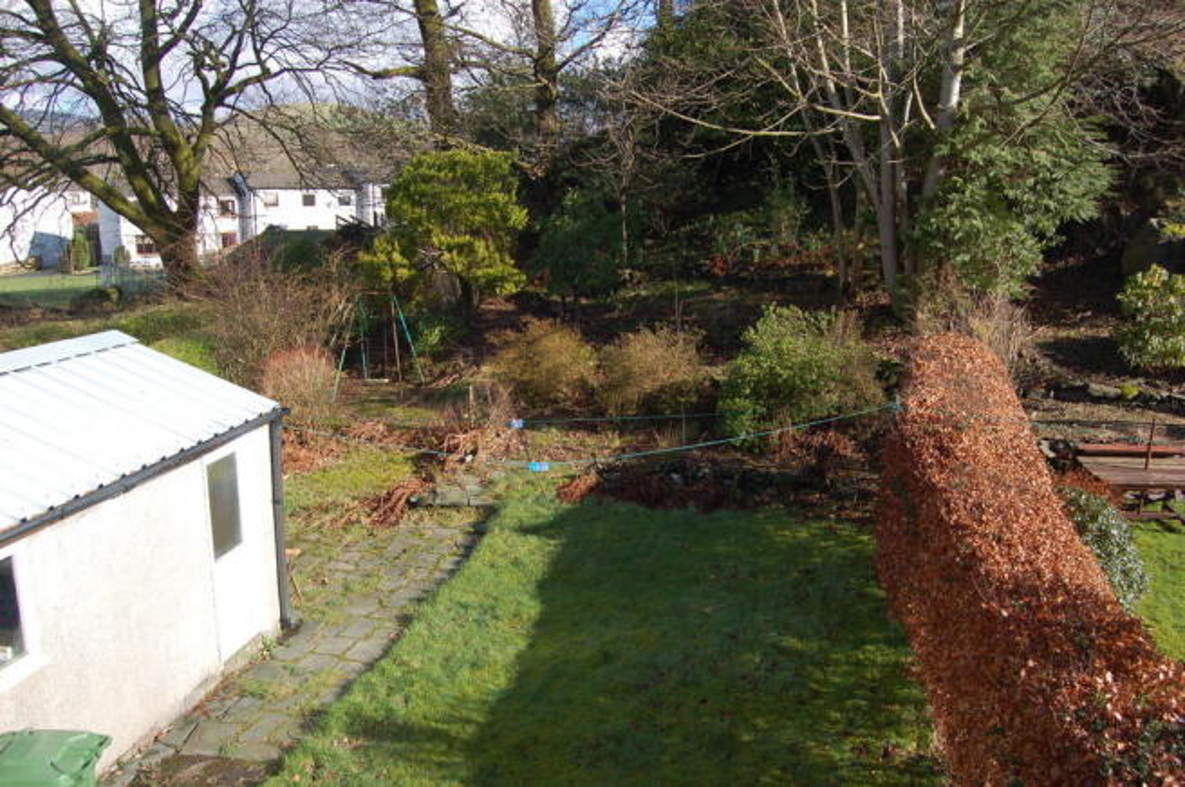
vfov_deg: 45.6
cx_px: 592
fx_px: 937
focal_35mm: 28
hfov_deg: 64.6
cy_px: 394
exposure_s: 1/500
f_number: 5.6
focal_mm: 19
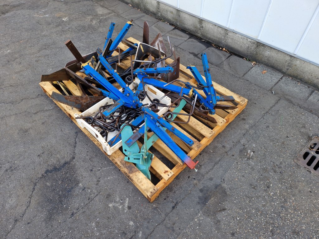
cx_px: 160
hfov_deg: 73.9
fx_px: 212
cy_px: 120
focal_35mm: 23
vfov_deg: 58.9
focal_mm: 5.4
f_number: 1.8
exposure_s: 1/180
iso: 50
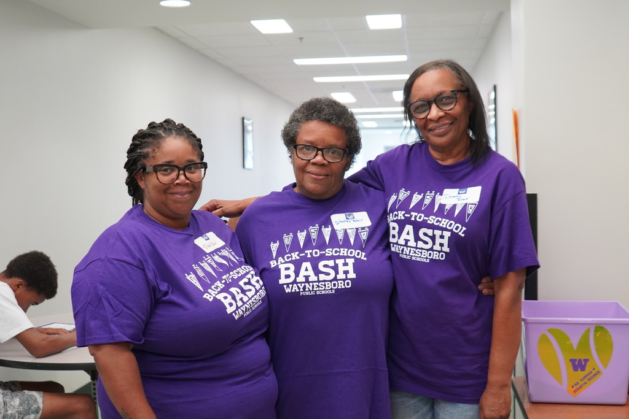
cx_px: 314
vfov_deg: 31.9
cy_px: 210
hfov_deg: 46.4
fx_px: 734
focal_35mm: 42
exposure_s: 1/160
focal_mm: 28
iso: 1600
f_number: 4
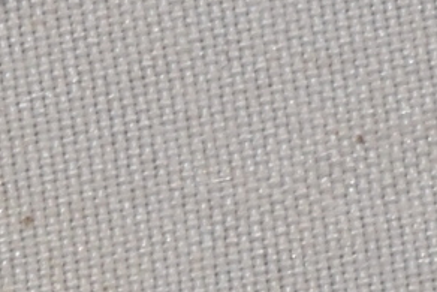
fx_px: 8355
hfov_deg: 3.0
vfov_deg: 2.0
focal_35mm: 688
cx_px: -221
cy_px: -6
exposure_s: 1/160
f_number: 13
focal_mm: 140
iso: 100
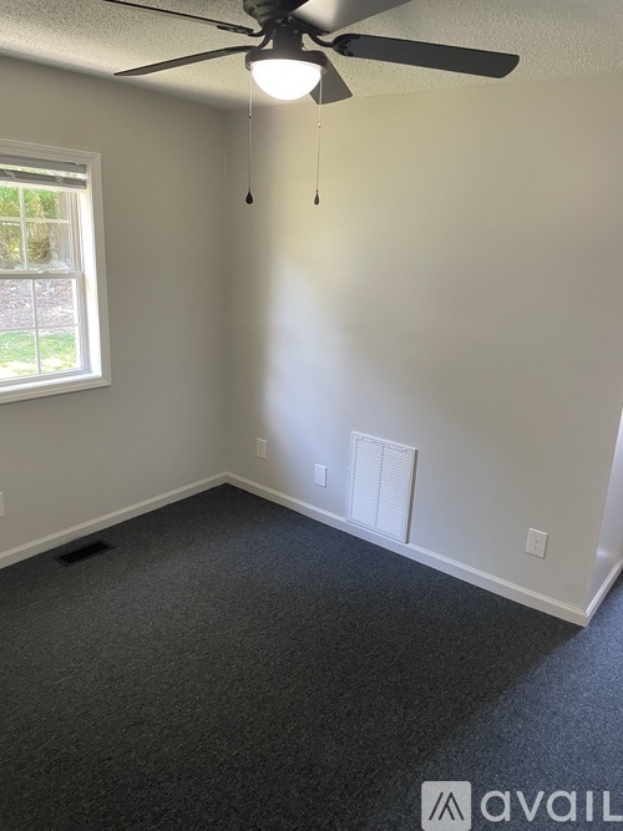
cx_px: 312
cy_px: 416
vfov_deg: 67.3
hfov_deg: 53.0
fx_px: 624
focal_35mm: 26
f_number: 1.6
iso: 160
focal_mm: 4.2
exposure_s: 1/60
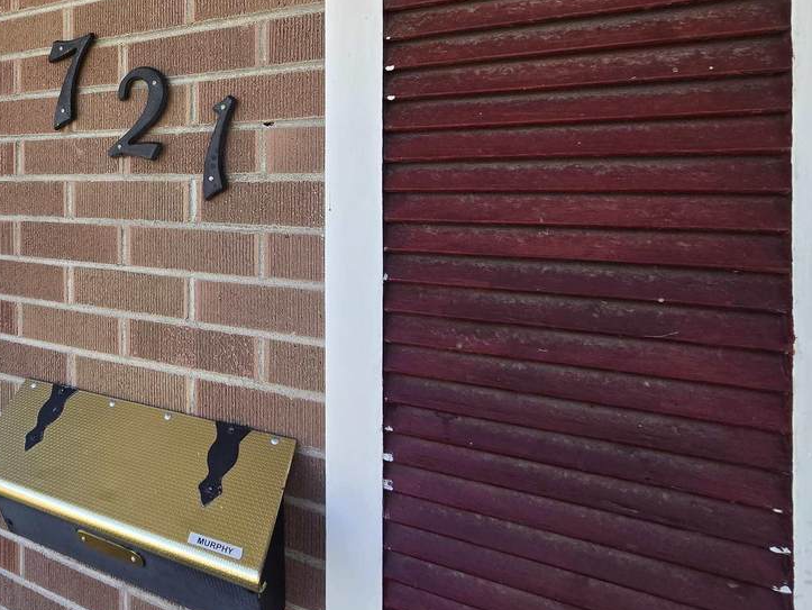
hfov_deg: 63.1
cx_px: 97
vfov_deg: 56.8
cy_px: 174
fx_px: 540
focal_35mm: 23
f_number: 2.2
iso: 80
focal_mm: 2.2
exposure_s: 1/359
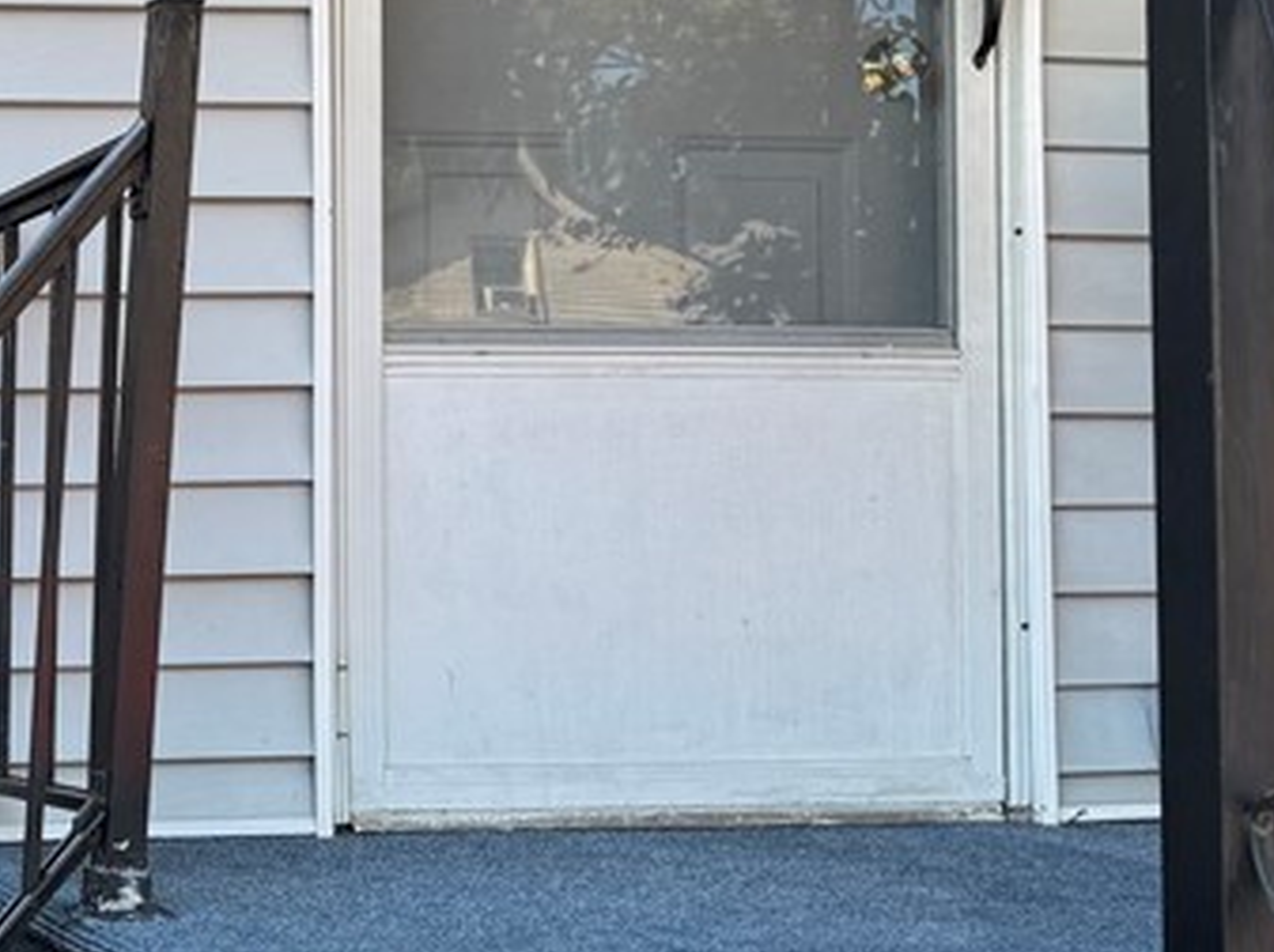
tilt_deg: -0.9
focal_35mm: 73
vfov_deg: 20.0
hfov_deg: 24.2
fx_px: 2684
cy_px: 680
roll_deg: +0.2
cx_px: -257
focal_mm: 6.76
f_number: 1.78
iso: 80
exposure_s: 1/279
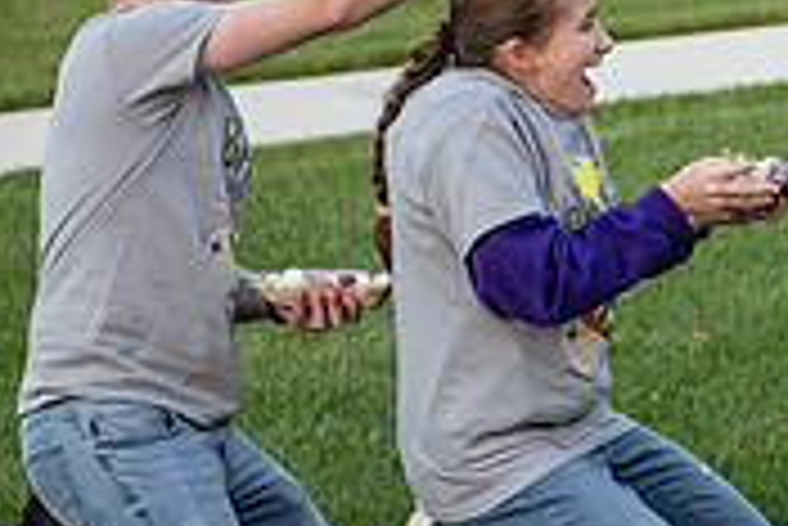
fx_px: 4491
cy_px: 61
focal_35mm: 205
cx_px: 1135
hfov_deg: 9.8
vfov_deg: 6.7
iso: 800
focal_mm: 62
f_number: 3.2
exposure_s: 1/320
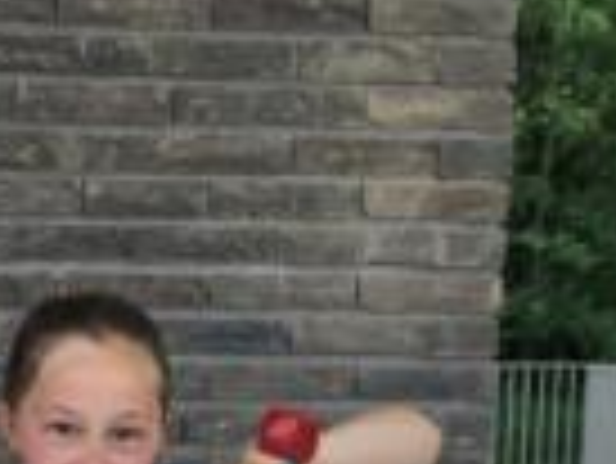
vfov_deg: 13.0
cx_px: 198
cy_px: 768
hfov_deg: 18.5
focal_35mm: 106
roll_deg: -2.1
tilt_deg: -15.0
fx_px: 1888
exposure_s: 1/157
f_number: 2.2
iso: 25
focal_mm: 4.15
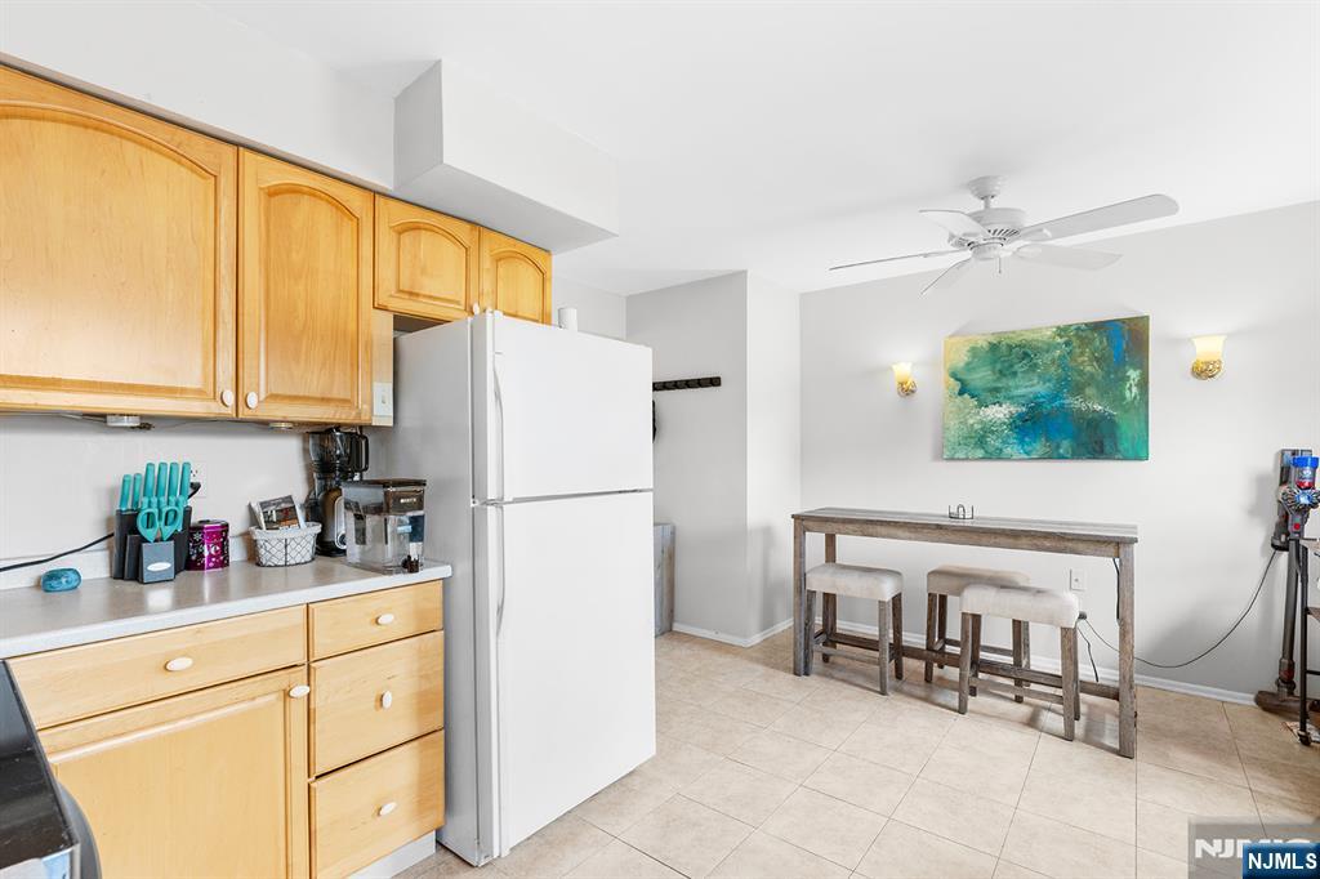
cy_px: 440
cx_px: 660
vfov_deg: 73.7
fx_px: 586
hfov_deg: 96.8
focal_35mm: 16
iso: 100
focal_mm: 16
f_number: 8
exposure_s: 1/3
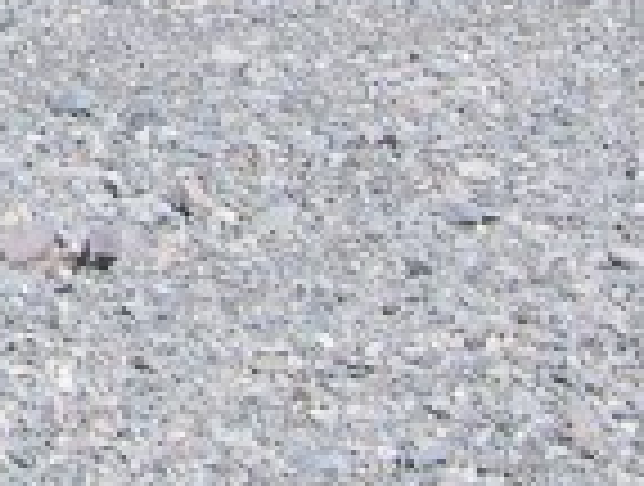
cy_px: -932
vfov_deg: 5.5
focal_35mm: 257
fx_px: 4793
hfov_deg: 7.0
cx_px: -1139
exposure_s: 1/270
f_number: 6.3
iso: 50
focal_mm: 9.2
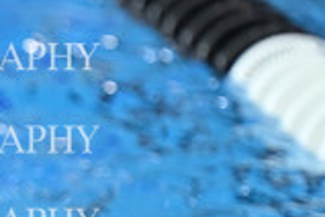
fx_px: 9876
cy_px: 263
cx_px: -196
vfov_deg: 1.3
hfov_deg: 1.9
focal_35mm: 1094
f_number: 2.8
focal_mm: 200
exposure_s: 1/500
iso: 640
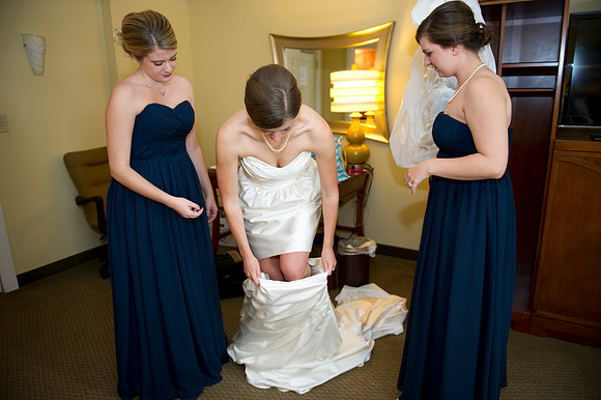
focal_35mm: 24
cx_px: 300
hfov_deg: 73.8
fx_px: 400
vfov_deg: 53.1
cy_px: 200
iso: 640
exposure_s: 1/125
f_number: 2.8
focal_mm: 24
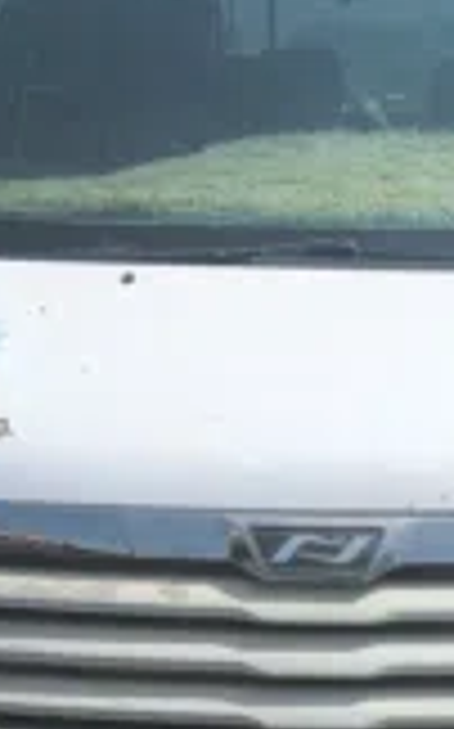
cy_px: 747
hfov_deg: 17.7
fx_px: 1448
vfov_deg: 26.6
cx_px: 360
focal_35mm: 73
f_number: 1.8
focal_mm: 4.26
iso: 50
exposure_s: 1/664
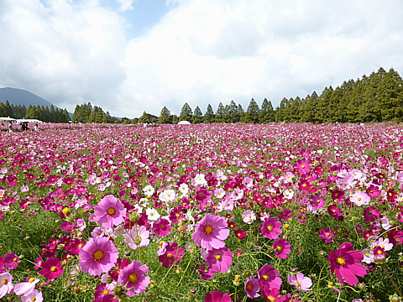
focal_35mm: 24
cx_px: 202
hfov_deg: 71.6
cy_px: 151
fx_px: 279
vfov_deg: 56.8
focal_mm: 4.3
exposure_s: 1/1300
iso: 100
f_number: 3.3
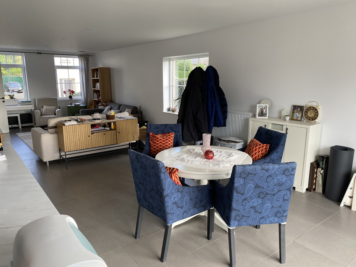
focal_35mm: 26
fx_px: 267
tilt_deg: -10.8
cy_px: 134
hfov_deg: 67.3
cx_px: 178
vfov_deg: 53.1
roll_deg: +0.4
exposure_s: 1/121
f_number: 1.8
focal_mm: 4.25
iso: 80
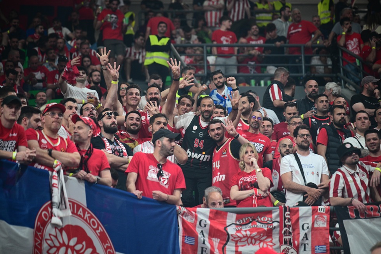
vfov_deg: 9.1
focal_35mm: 150
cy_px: 127
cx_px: 190
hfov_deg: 13.7
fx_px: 1587
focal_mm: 150
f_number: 2.8
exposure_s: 1/50
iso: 1000
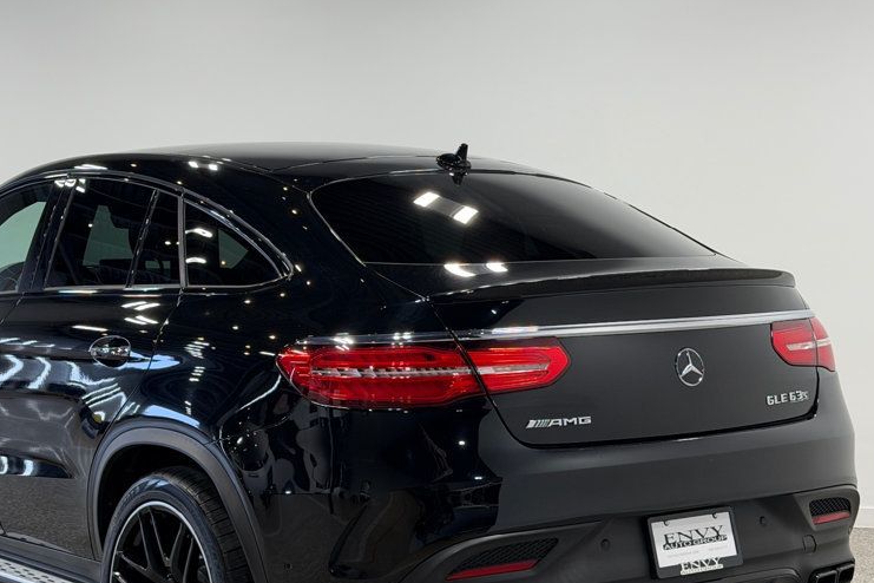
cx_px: 321
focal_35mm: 69
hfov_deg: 29.1
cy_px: 374
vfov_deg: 19.7
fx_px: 1675
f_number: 1.78
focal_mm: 6.76
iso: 50
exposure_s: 1/132
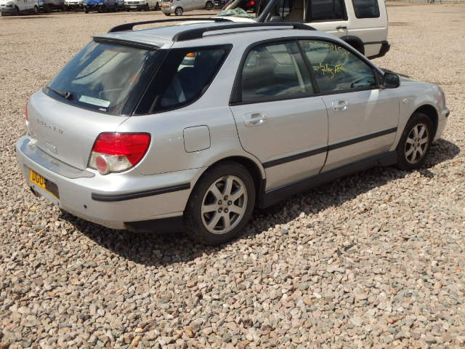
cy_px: 174
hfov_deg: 49.0
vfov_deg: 37.7
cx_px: 232
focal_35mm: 38
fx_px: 510
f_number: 13
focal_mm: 6.8
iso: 125
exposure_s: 1/125
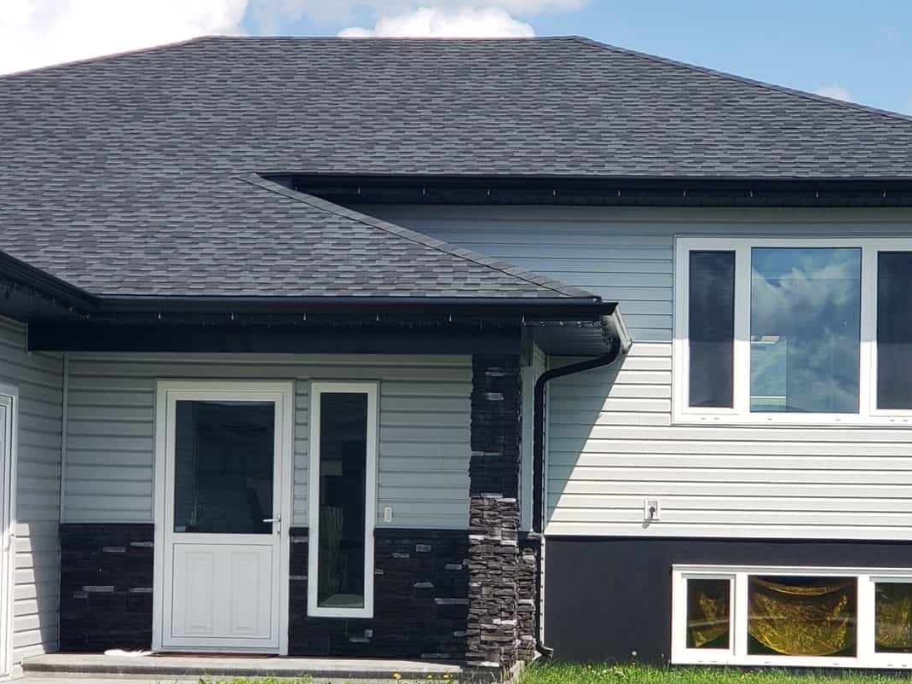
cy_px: 405
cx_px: 485
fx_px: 1844
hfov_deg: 27.8
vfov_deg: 21.0
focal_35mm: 70
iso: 32
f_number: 2.4
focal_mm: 6
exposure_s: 1/773
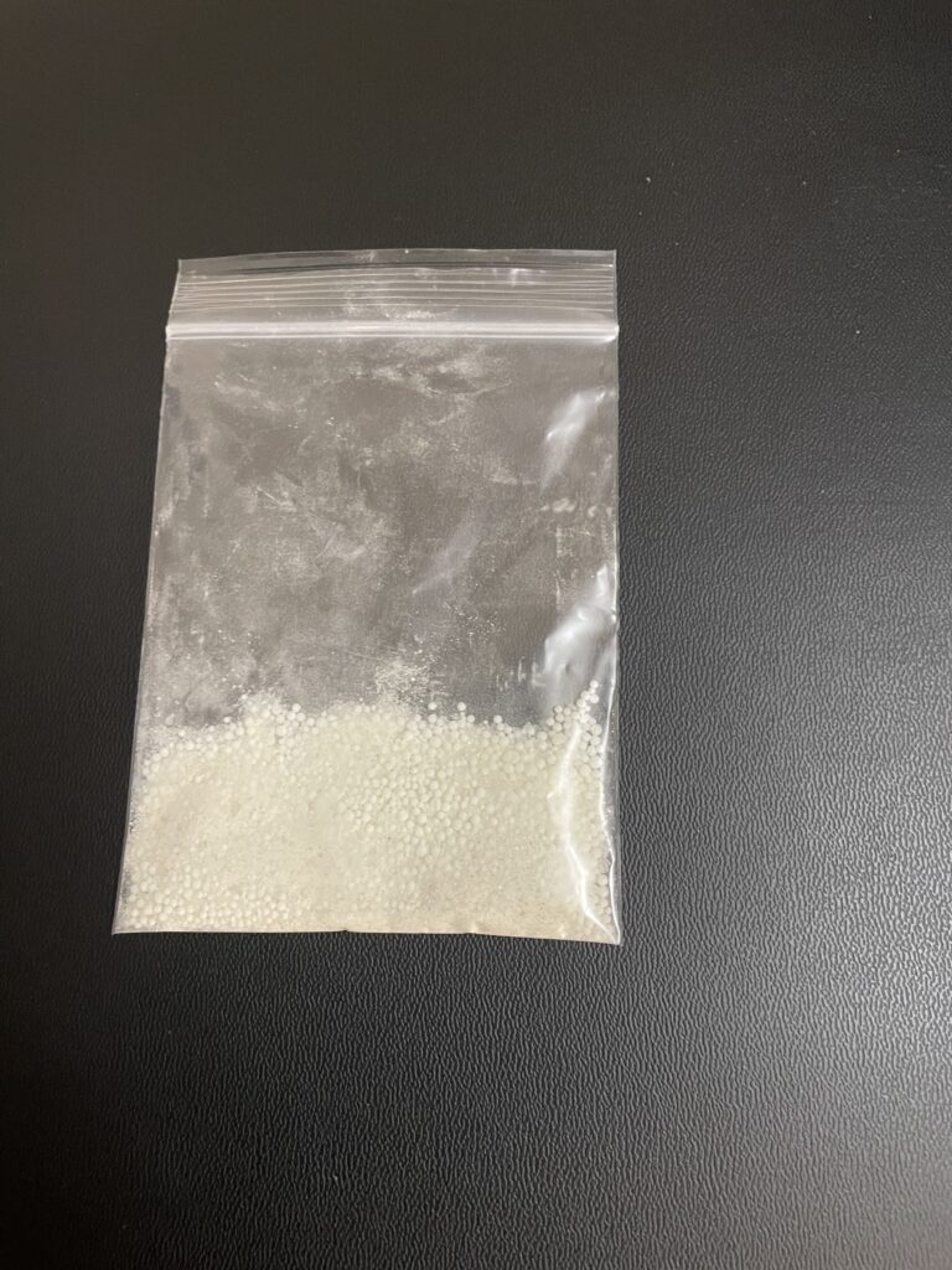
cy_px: 635
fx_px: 953
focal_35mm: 26
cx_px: 476
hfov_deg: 53.1
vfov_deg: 67.3
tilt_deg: -76.0
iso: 500
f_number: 1.6
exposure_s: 1/40
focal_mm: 4.2
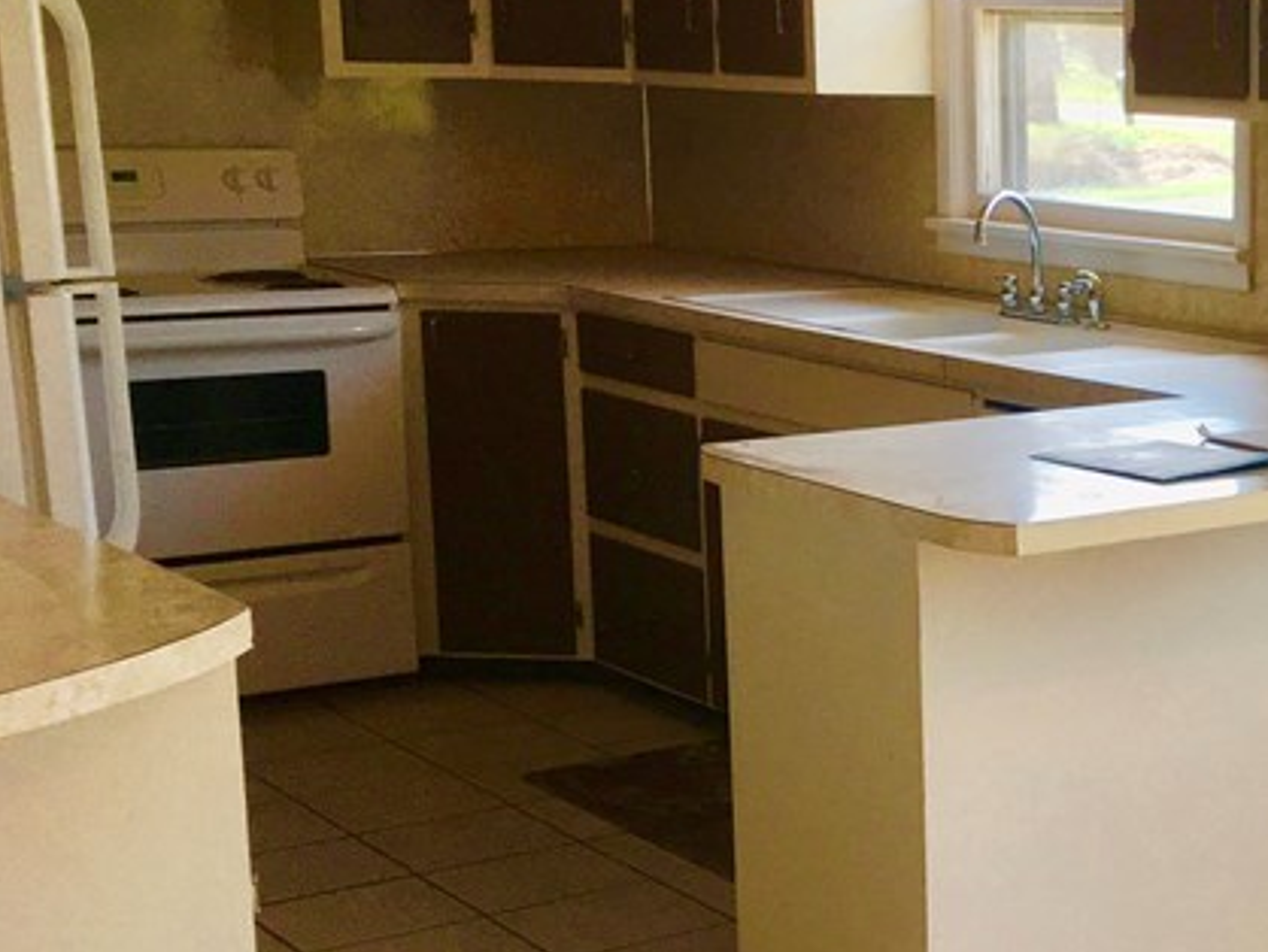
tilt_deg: -11.8
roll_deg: -1.7
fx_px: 2602
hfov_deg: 24.9
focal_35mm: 71
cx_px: 1502
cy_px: 591
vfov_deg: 20.7
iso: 40
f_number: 2.2
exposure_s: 1/120
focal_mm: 4.15
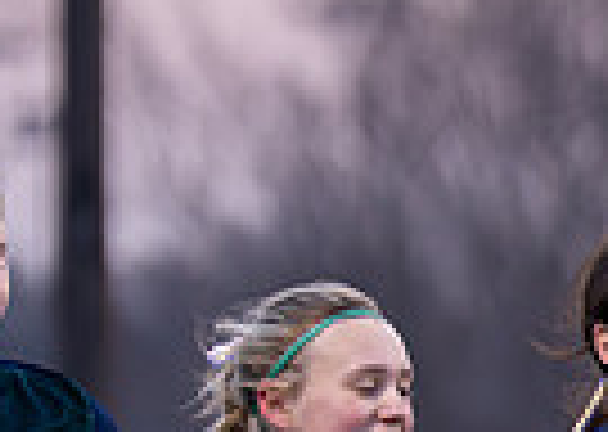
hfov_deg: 2.1
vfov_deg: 1.5
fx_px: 16638
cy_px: 685
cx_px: 1472
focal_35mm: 965
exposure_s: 1/1000
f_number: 2.8
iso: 1250
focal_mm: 171
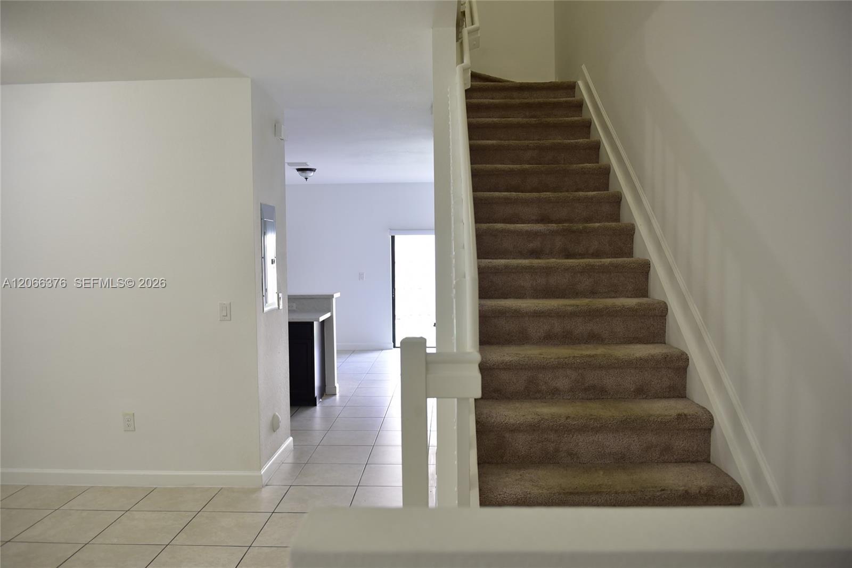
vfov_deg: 47.9
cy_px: 284
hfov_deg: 67.4
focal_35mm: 27
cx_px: 426
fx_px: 639
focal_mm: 27
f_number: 3.2
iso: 800
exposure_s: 1/60
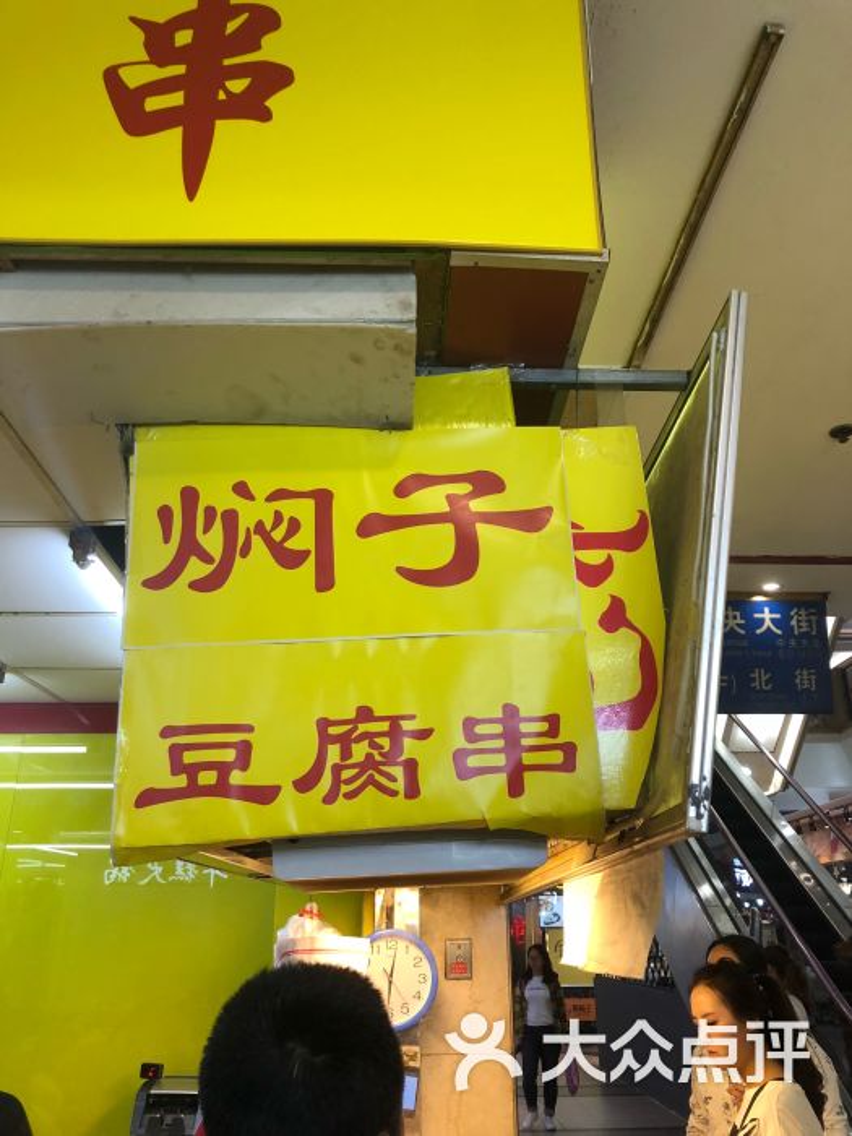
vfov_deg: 63.4
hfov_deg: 49.7
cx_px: 426
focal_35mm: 28
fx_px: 919
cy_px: 568
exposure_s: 1/33
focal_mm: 3.99
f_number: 1.8
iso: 32
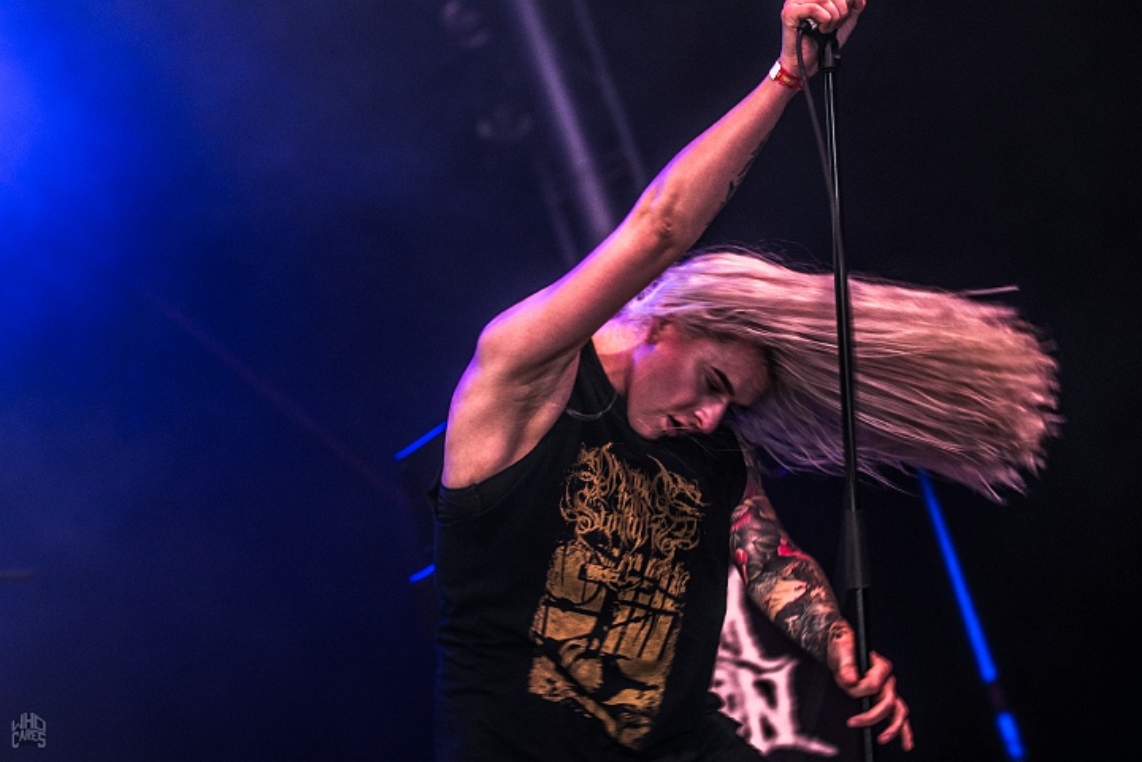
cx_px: 571
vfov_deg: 13.0
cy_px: 381
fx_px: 3331
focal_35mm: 105
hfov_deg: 19.5
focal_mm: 70
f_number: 2.8
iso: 640
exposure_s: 1/100
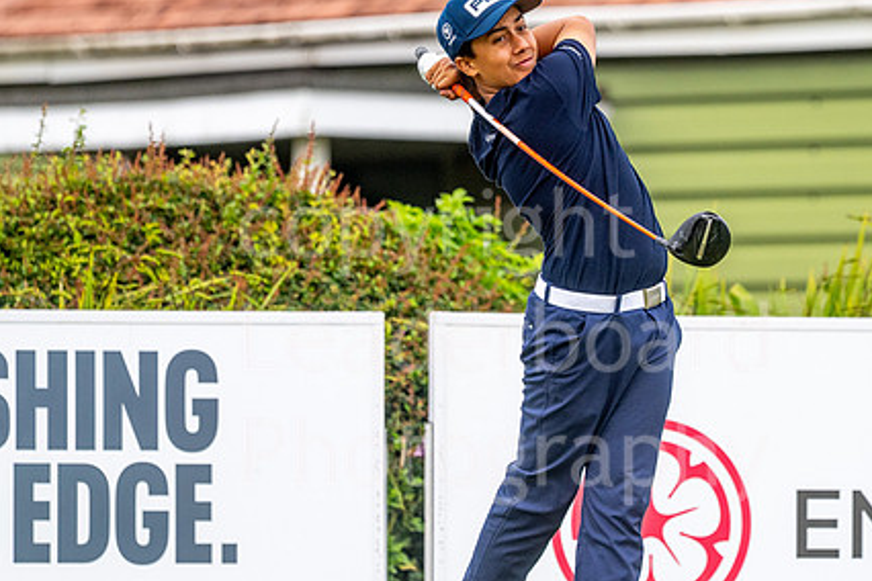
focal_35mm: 585
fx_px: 14169
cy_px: 349
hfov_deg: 3.5
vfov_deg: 2.4
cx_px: 505
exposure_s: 1/4000
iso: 500
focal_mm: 300
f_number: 4
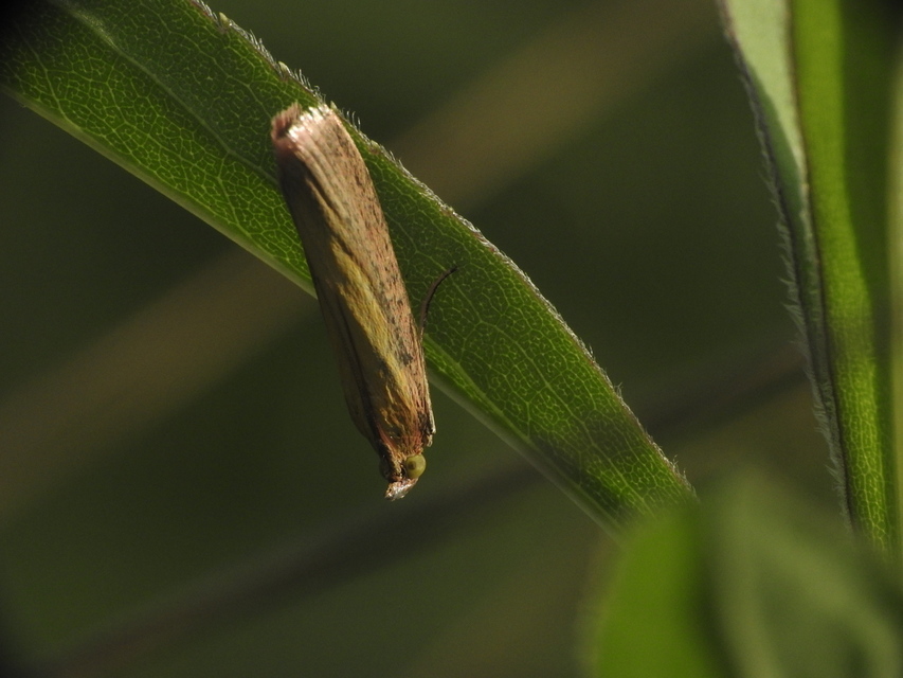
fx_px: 3522
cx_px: 452
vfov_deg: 11.0
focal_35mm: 135
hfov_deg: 14.6
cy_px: 339
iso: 400
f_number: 6.3
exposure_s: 1/1600
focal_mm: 24.2
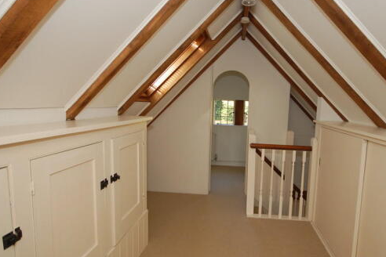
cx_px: 223
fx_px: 214
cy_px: 121
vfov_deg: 61.9
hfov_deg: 83.4
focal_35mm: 20
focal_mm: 10
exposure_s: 1/60
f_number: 4
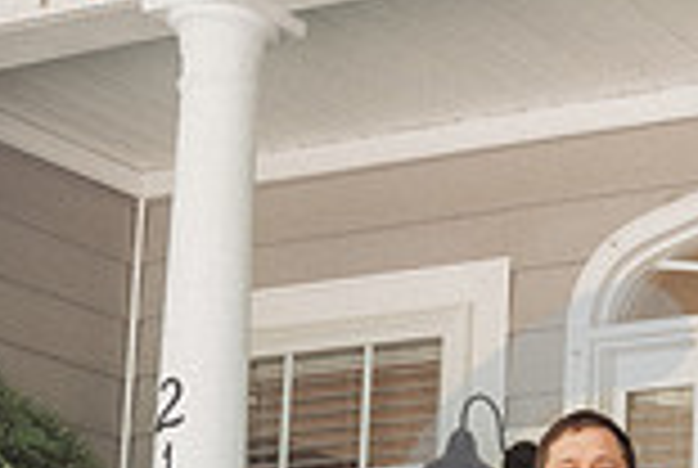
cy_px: 681
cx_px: 1100
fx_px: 2020
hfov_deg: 17.3
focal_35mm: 104
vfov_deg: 12.6
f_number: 2.8
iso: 1000
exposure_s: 1/200
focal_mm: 27
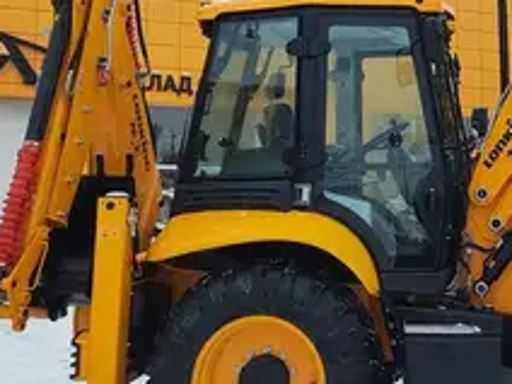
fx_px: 991
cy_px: 87
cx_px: 444
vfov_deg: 21.7
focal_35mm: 67
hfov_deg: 28.1
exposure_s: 1/100
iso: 132
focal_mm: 4.71
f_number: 1.79
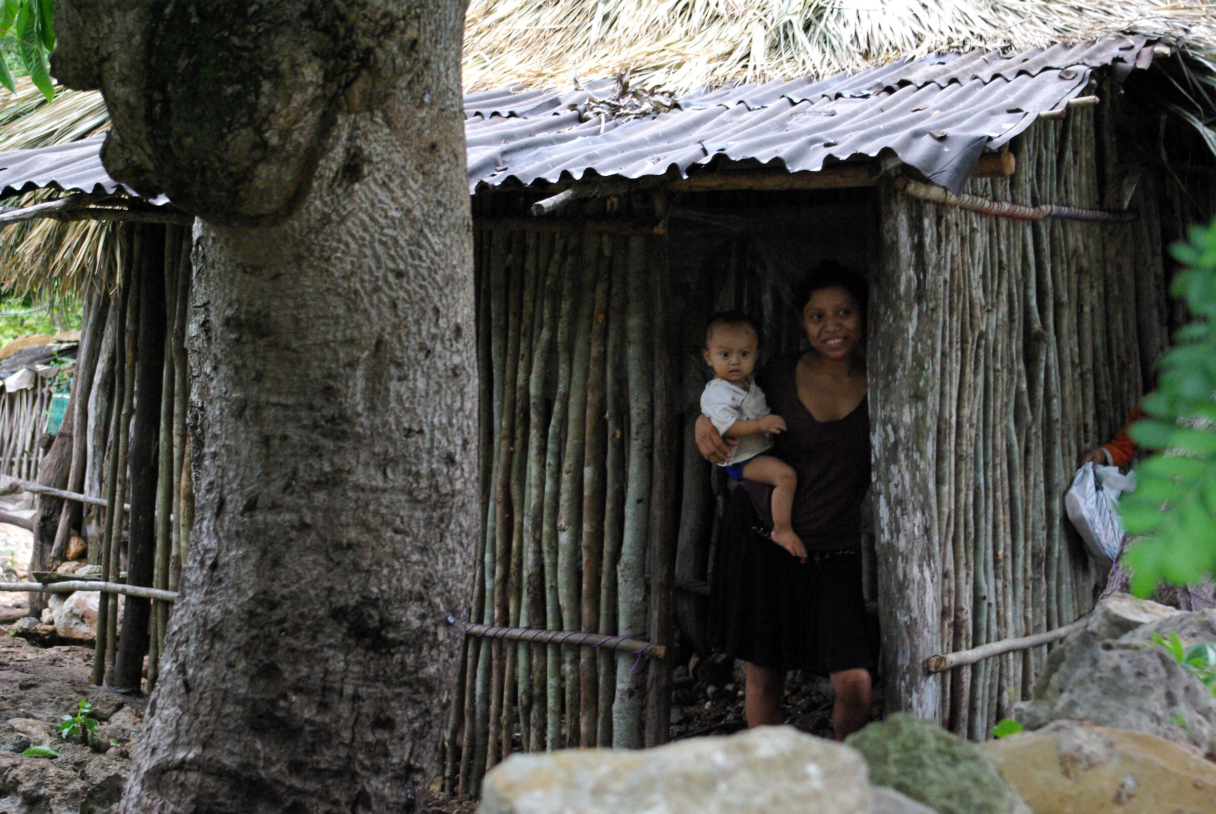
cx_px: 608
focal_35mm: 82
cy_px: 407
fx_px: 2790
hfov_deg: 24.6
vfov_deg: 16.6
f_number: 5.6
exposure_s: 1/30
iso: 1600
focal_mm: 55
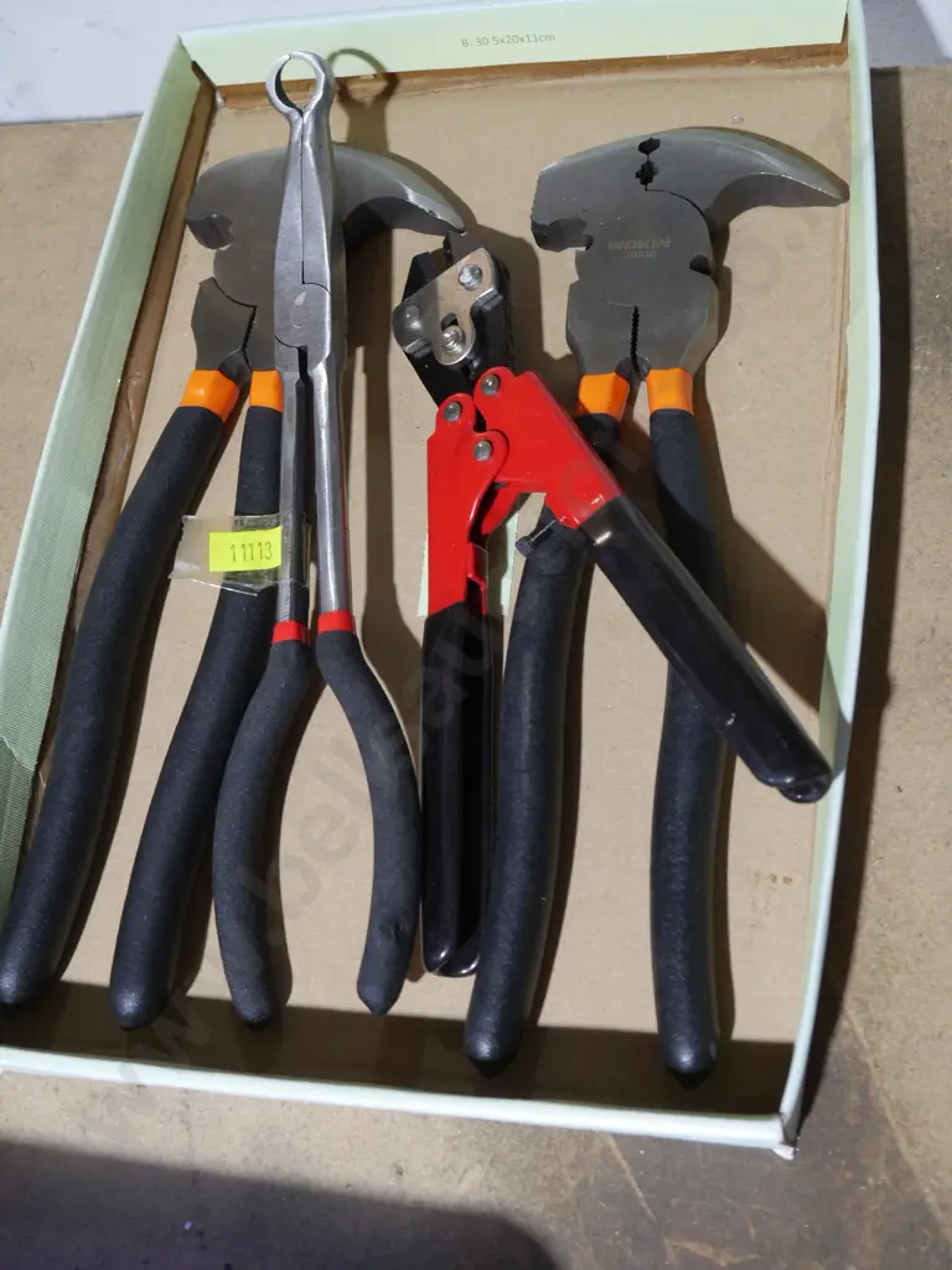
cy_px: 635
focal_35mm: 50
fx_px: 1833
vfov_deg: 38.2
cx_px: 476
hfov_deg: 29.1
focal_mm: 25
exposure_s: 1/60
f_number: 5.3
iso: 1600
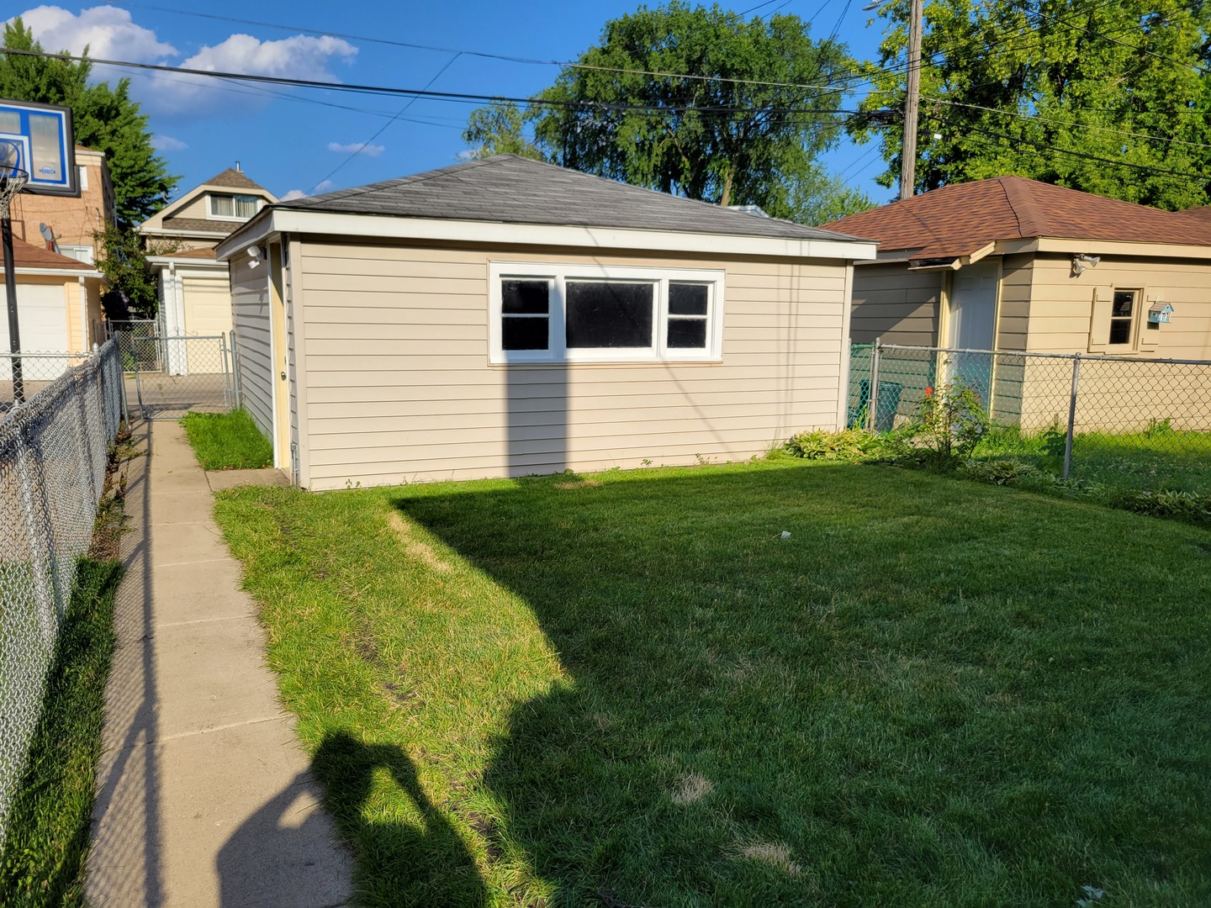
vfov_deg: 53.1
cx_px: 606
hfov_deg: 67.3
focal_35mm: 26
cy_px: 454
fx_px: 910
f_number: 1.8
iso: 40
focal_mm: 5.4
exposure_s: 1/2397
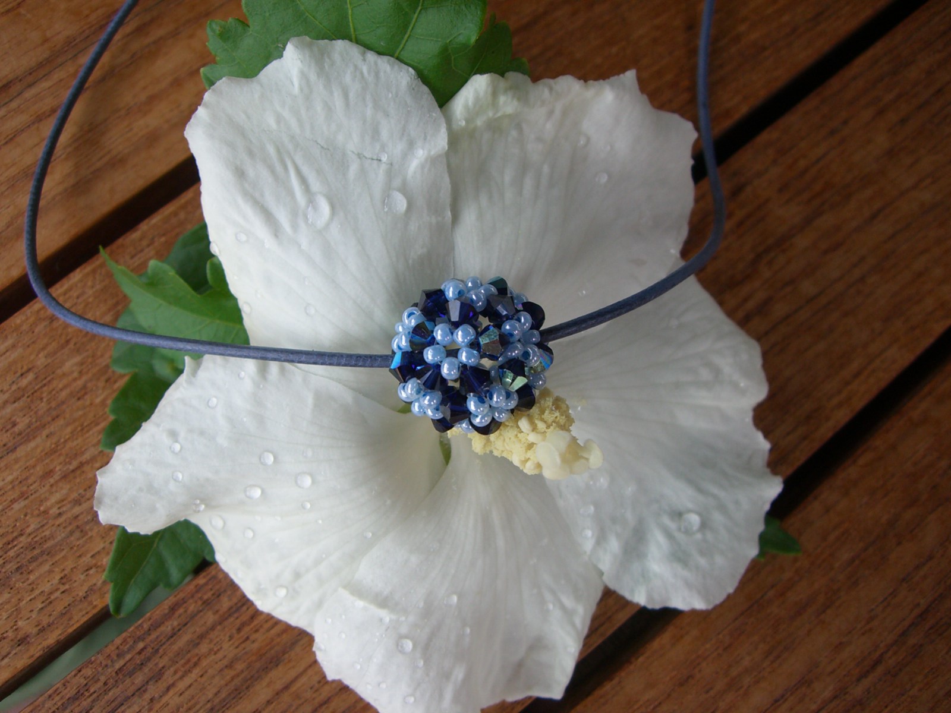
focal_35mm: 38
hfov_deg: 49.0
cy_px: 356
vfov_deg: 37.7
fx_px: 1044
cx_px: 476
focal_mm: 6.2
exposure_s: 1/200
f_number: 2.7
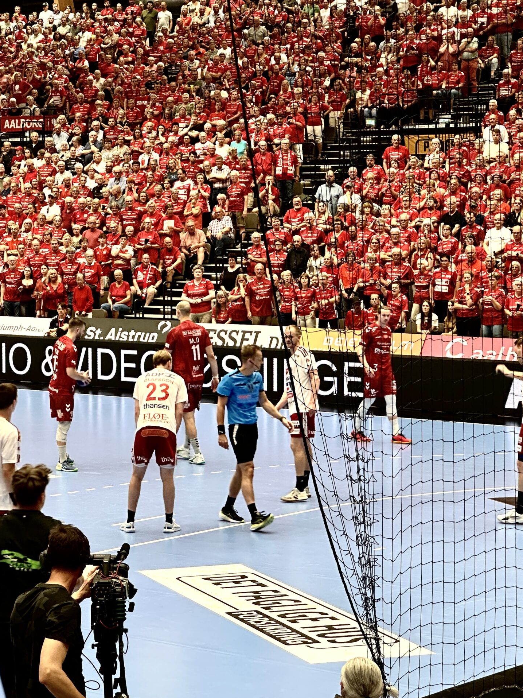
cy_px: 350
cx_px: 180
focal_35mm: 103
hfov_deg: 14.3
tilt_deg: -3.8
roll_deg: +0.5
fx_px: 2075
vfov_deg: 19.1
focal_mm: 9
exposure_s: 1/50
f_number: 2.8
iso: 160
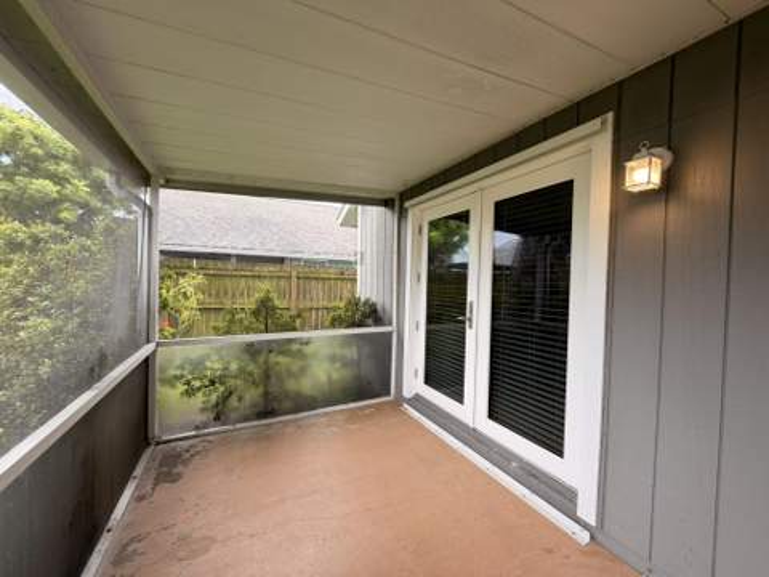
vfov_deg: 85.7
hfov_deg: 102.1
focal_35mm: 14
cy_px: 288
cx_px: 384
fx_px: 311
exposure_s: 1/120
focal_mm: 2.22
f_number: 2.2
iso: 50
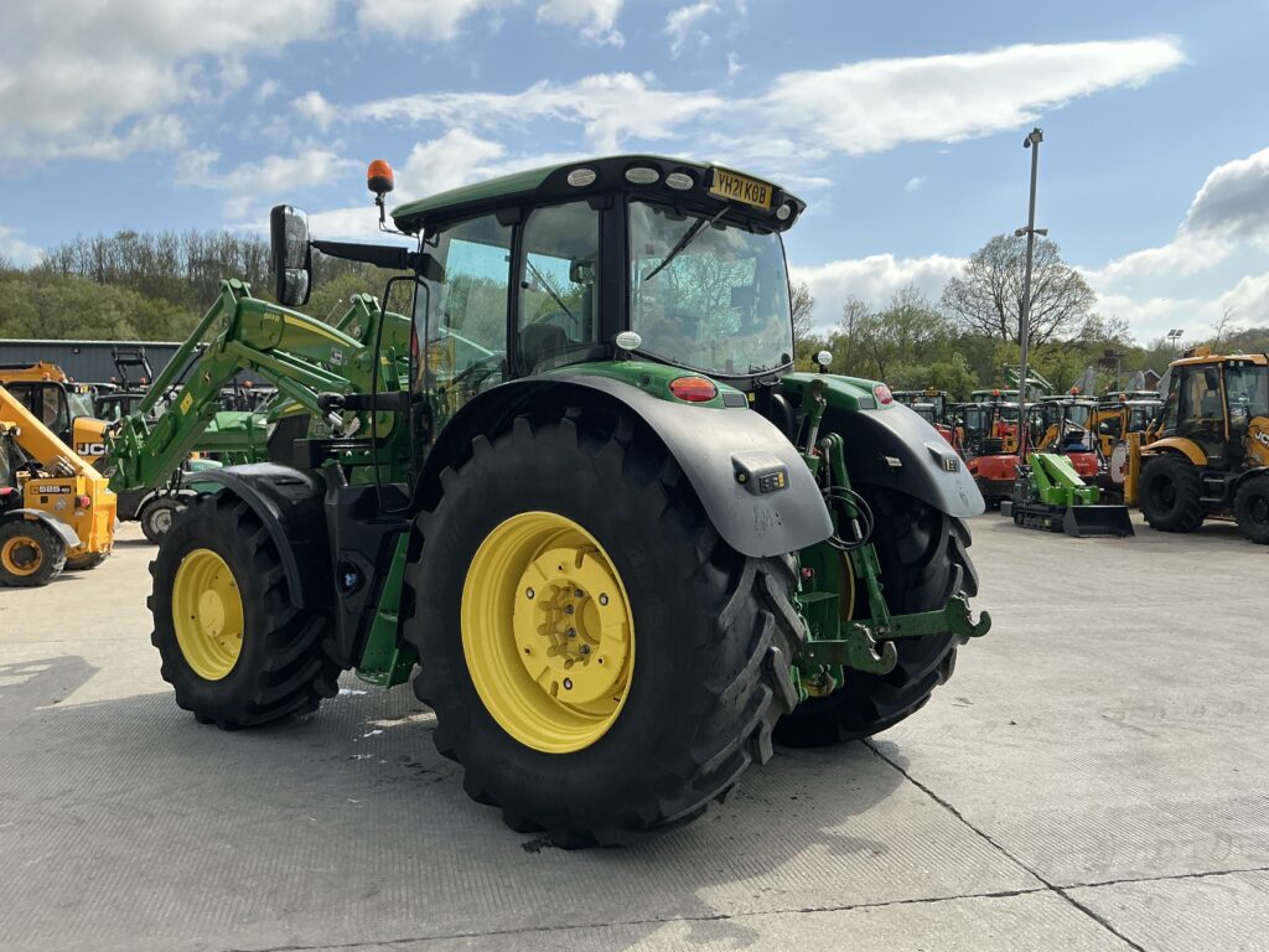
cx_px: 634
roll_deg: -0.6
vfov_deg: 49.7
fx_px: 1026
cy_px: 476
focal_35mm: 28
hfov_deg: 63.4
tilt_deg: -0.7
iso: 25
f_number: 1.8
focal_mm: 3
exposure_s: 1/1984
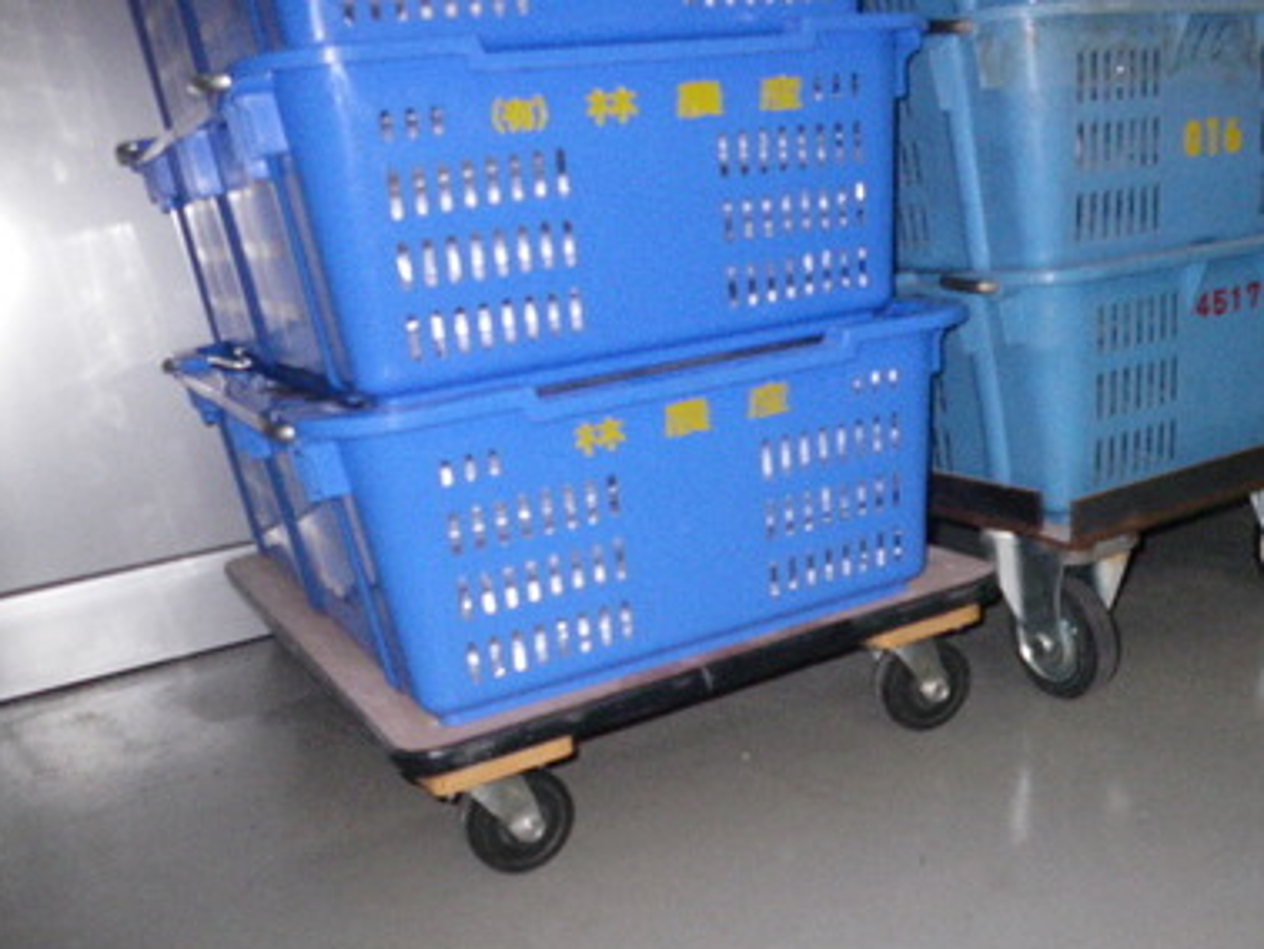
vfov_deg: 38.6
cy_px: 546
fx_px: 1352
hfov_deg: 49.4
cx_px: 819
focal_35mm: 37
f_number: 3.5
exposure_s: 1/50
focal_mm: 5
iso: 400
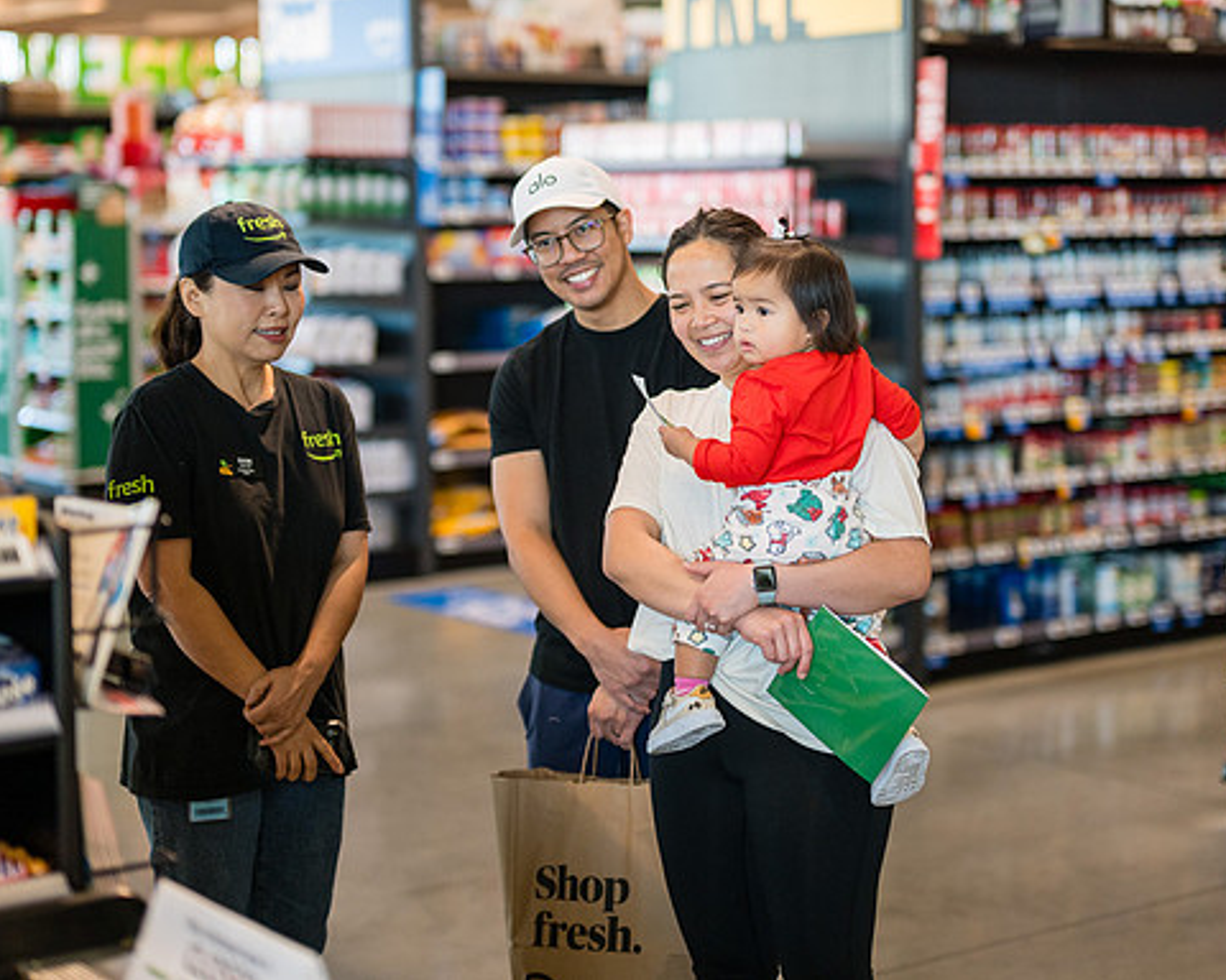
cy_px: 391
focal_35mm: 68
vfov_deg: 22.4
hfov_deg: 27.9
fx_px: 2467
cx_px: 655
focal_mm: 50
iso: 400
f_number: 1.4
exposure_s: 1/640
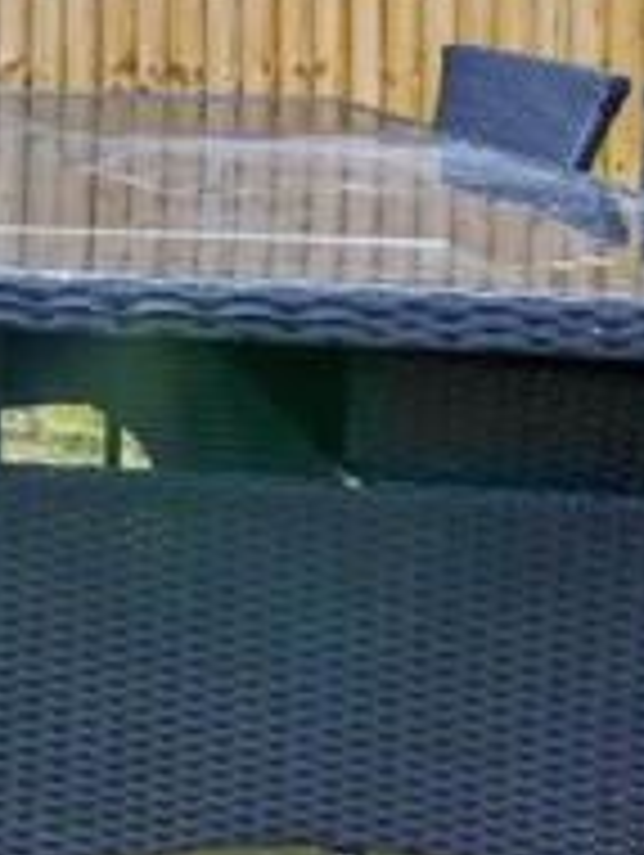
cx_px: -414
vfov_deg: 32.1
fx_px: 1353
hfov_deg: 21.0
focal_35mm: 55
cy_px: -16
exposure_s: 1/125
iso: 400
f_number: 11
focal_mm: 11
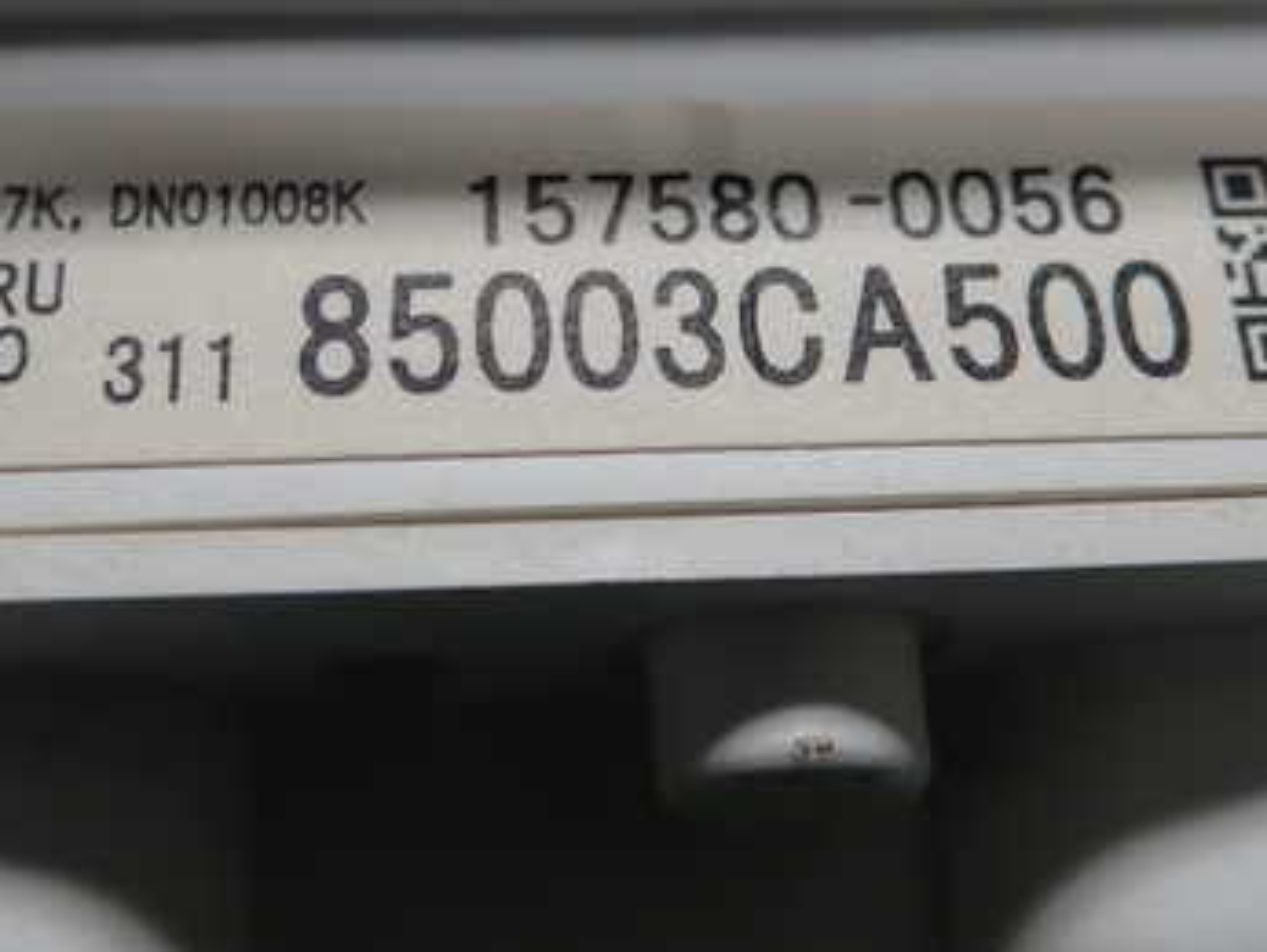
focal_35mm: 52
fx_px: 1905
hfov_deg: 36.8
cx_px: 564
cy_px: 267
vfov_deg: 27.8
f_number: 2.3
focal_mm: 5.5
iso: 160
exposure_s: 1/125
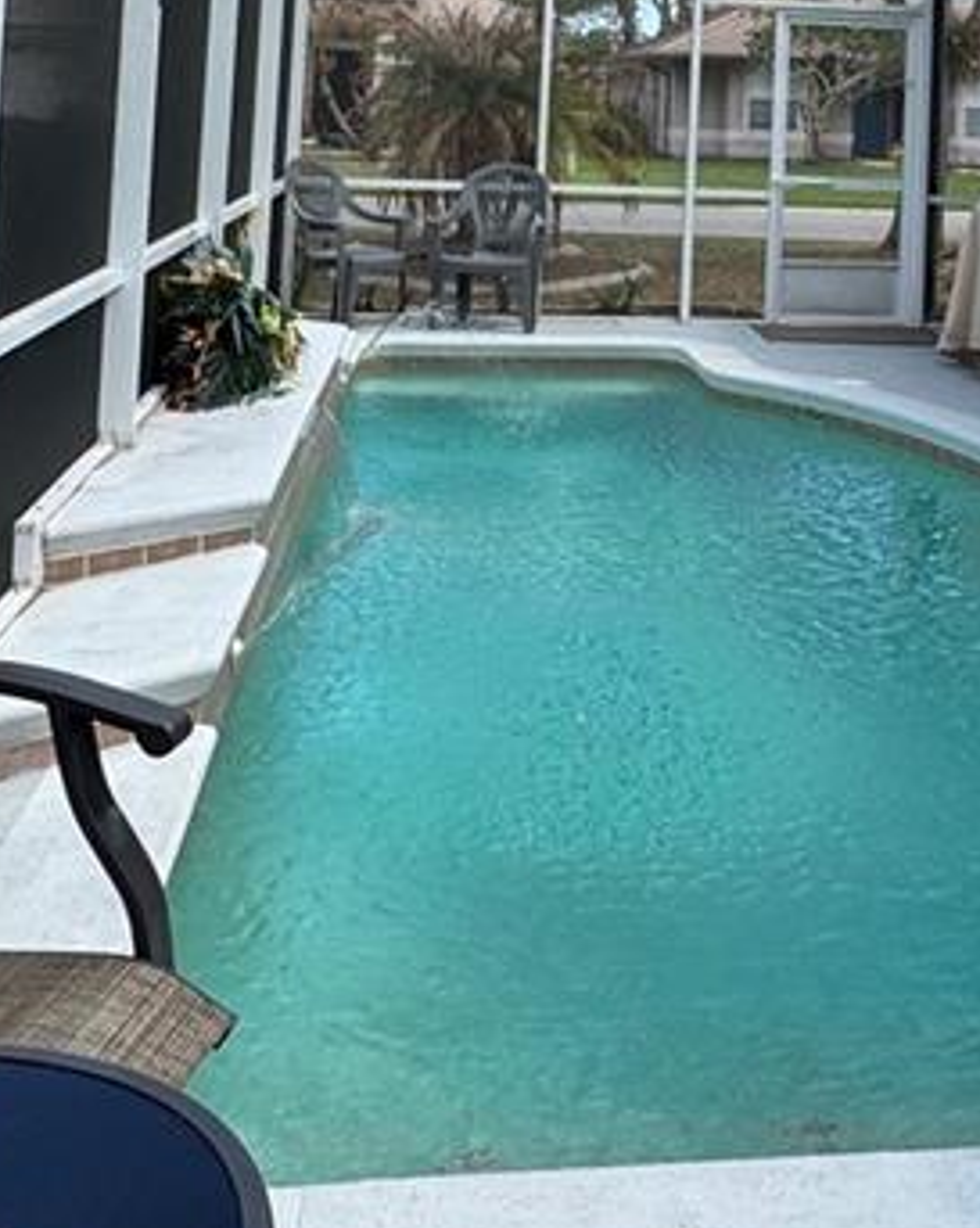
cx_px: 768
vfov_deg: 35.0
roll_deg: -2.4
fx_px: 1743
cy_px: -11
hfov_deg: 30.7
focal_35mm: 48
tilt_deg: +3.3
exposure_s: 1/412
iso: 40
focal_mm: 2.22
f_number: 2.2
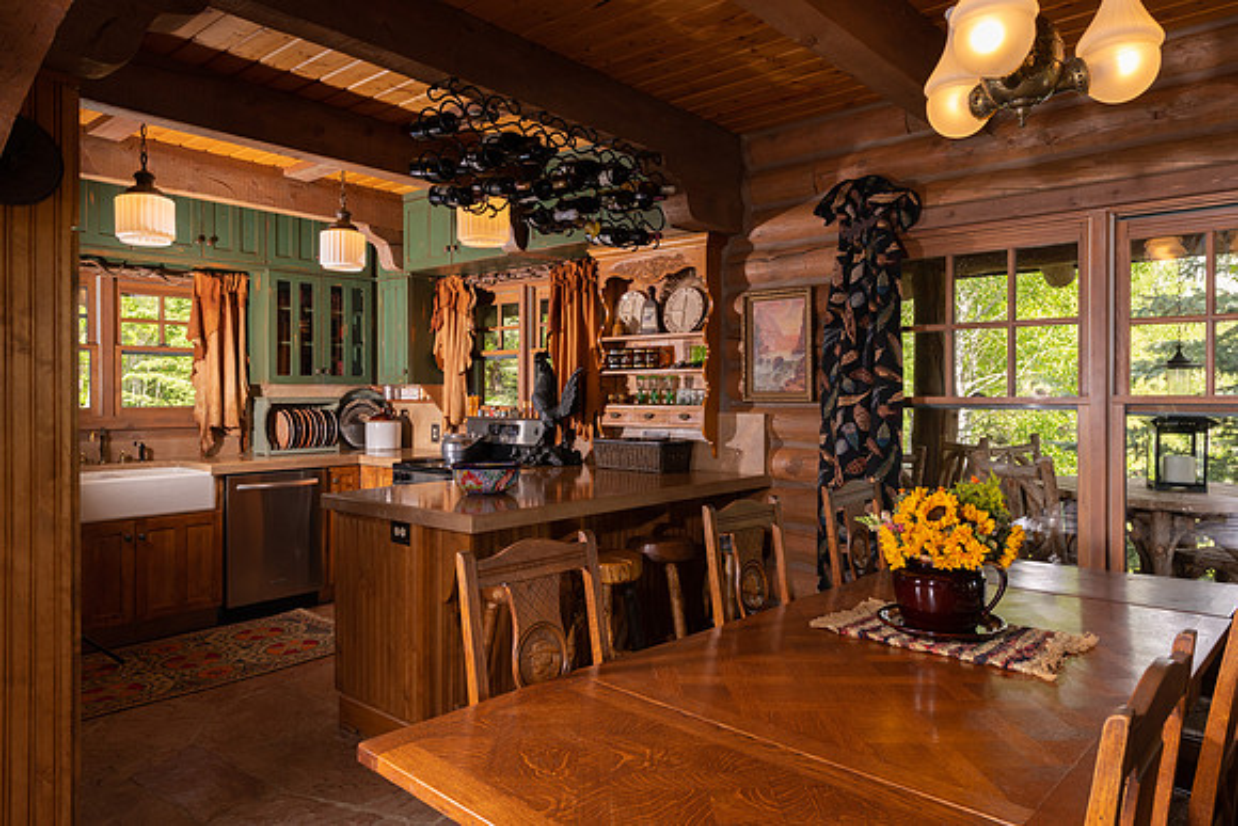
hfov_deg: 72.5
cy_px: 403
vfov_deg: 52.1
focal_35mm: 25
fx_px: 845
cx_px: 633
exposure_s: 1/25
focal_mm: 24
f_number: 11
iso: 200
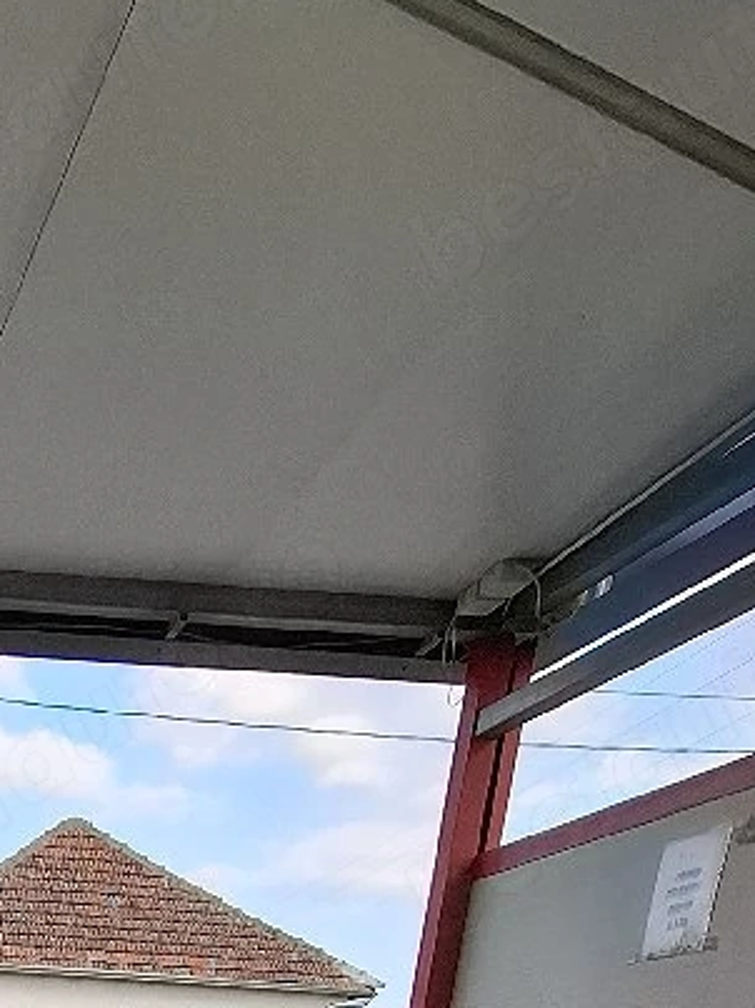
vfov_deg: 28.8
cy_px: 1494
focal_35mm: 43
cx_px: -332
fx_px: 1251
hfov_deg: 26.1
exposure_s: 1/303
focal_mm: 1.74
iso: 40
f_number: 2.2
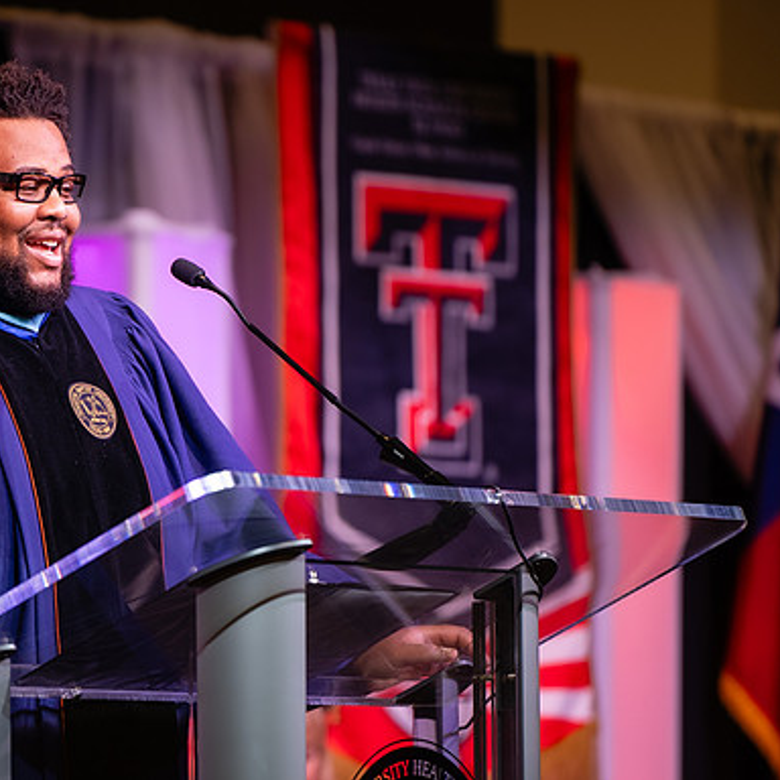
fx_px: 7087
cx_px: 155
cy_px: 337
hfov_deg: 6.3
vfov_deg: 6.3
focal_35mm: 278
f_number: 2.8
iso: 200
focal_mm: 180
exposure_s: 1/200
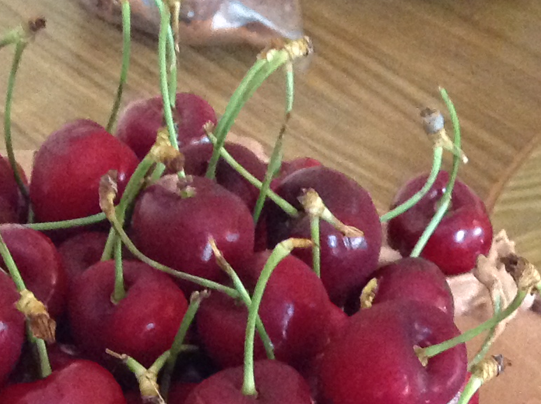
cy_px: 627
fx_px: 1826
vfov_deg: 12.0
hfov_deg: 16.8
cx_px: 147
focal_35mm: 117
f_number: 2.4
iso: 640
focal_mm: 4.28
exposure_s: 1/15
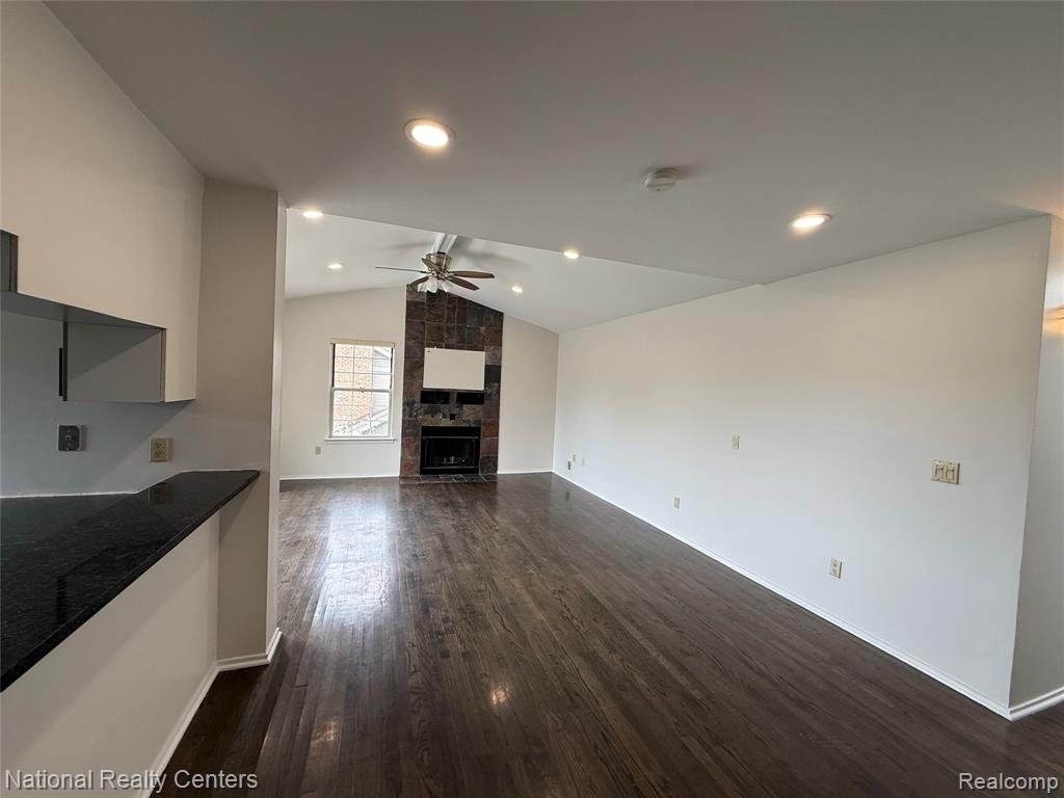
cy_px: 399
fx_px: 430
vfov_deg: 85.7
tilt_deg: +0.2
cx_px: 532
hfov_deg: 102.1
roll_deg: -2.5
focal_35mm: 14
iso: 80
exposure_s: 1/120
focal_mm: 2.22
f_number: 2.2
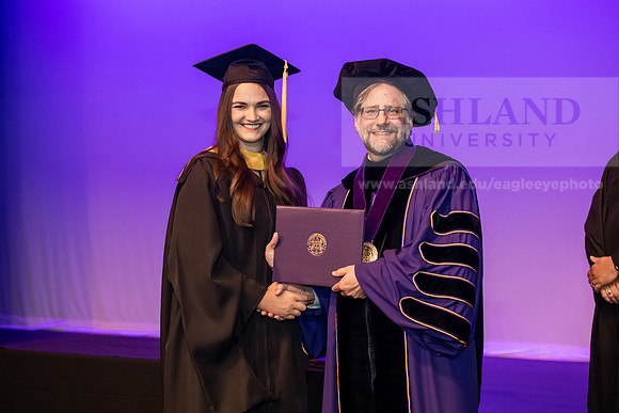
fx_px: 1376
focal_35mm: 80
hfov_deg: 25.4
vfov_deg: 17.1
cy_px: 206
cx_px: 310
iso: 3200
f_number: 4
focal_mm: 80
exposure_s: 1/200
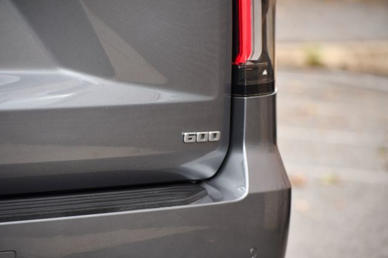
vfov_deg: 5.4
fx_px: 2747
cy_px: 129
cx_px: 194
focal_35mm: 255
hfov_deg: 8.1
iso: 640
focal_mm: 170
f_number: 5
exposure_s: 1/500
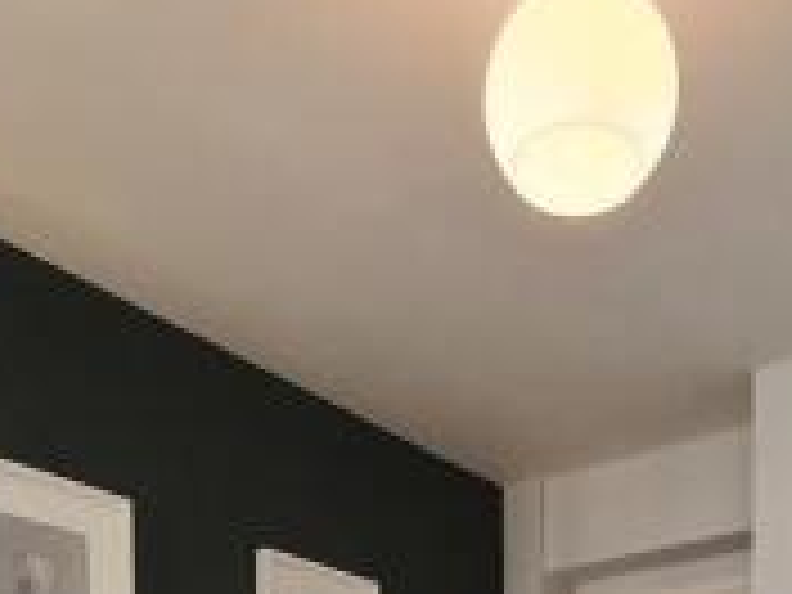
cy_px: 925
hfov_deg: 43.7
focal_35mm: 43
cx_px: 461
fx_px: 984
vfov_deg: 24.6
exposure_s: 1/50
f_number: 2.2
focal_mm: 1.8
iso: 160
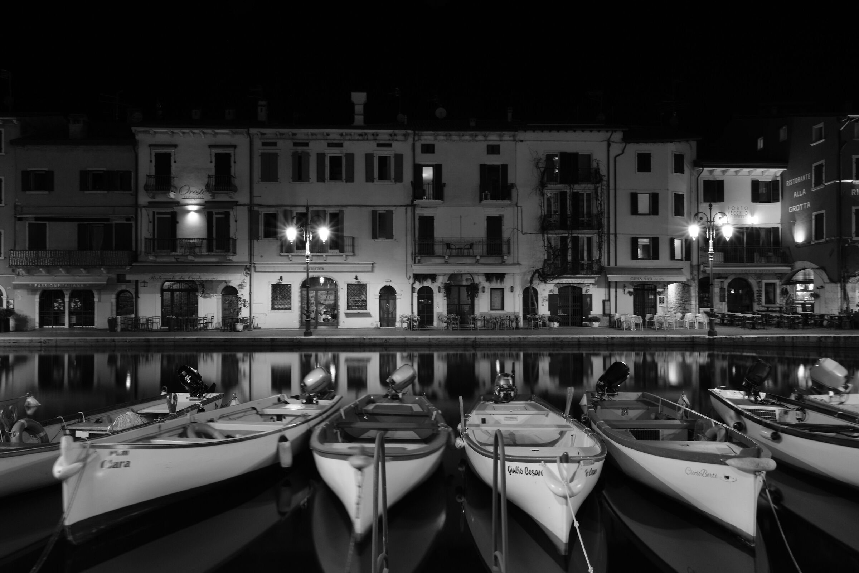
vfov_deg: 47.9
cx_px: 430
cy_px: 286
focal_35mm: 27
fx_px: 644
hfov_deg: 67.4
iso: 320
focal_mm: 18
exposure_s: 10
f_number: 16
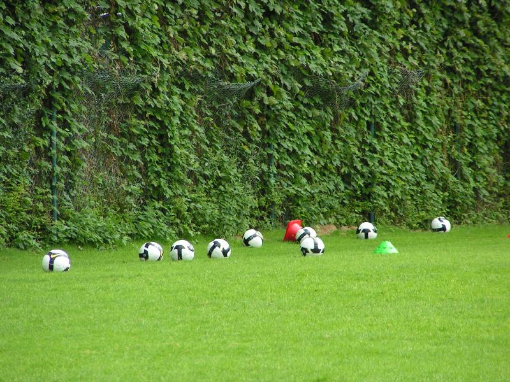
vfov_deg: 3.9
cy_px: 191
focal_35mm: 380
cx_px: 255
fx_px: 5599
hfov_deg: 5.2
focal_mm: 58
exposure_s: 1/400
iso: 100
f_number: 3.5
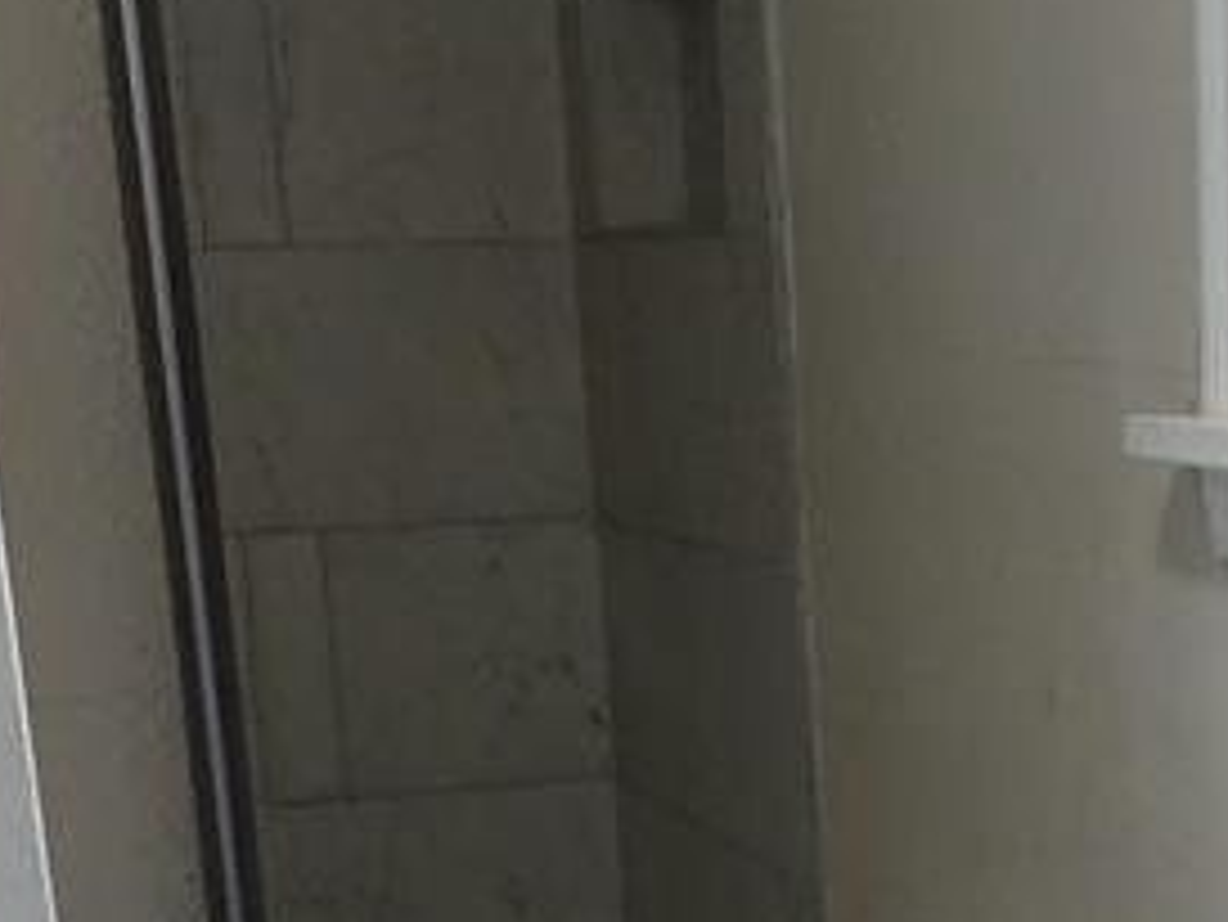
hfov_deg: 21.2
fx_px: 3194
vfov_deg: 15.1
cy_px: 1408
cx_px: 1156
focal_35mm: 90
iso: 320
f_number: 3.5
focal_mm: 4.1
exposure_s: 1/30
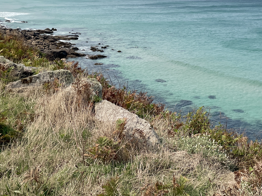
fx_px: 378
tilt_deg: -5.5
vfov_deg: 28.3
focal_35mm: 50
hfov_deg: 38.2
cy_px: 31
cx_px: 136
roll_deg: -0.3
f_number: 1.6
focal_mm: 4.2
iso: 32
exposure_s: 1/5051
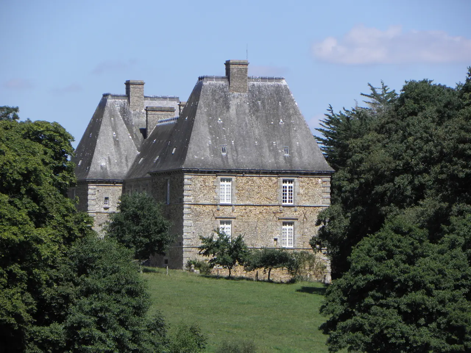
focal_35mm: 290
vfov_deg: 5.1
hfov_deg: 6.8
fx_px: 3946
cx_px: 236
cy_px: 176
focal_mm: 51.76
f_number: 5
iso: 64
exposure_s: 1/500
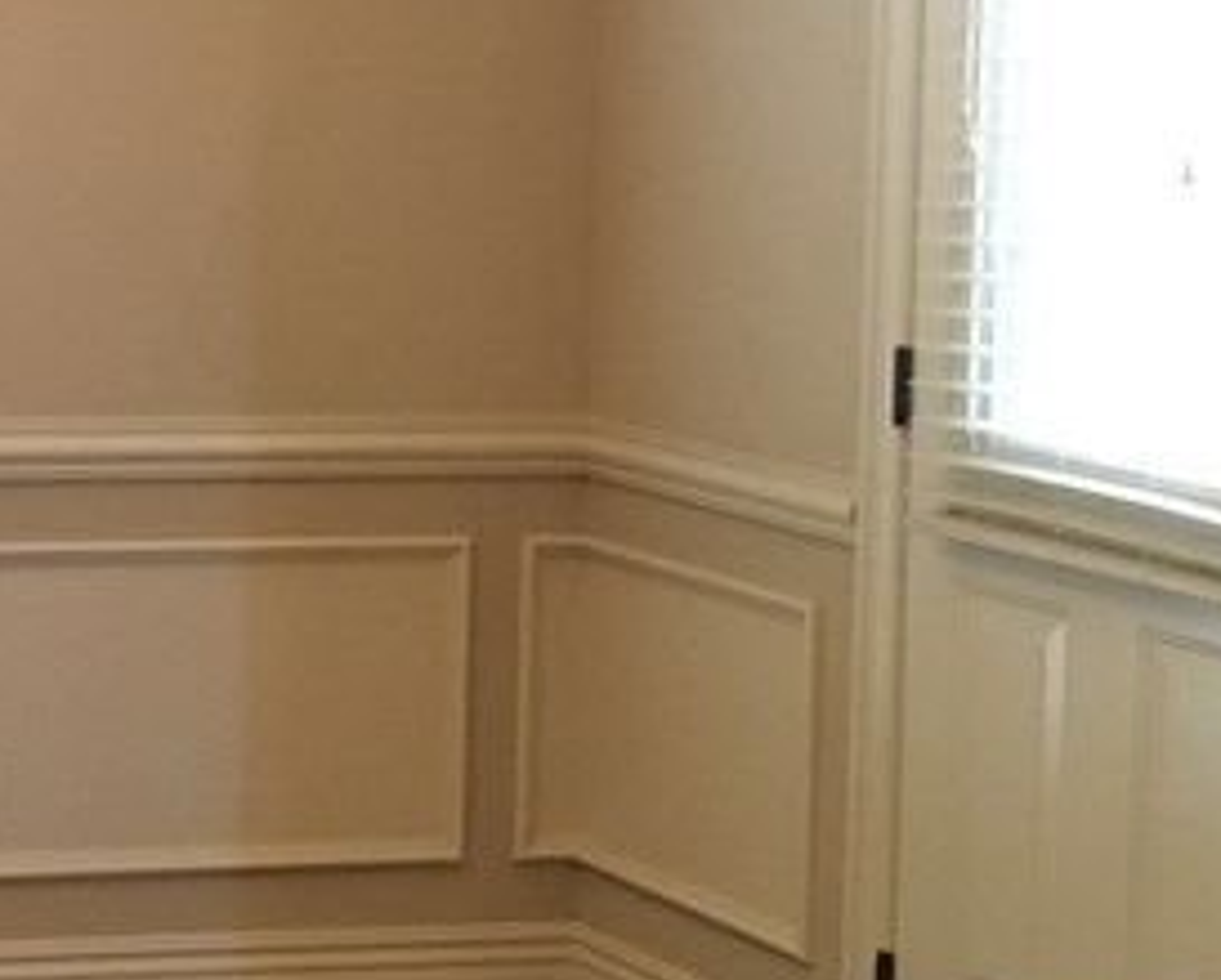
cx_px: -447
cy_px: 94
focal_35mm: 106
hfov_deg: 16.9
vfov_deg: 14.4
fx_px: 3835
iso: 200
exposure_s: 1/30
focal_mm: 4.15
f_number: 2.2
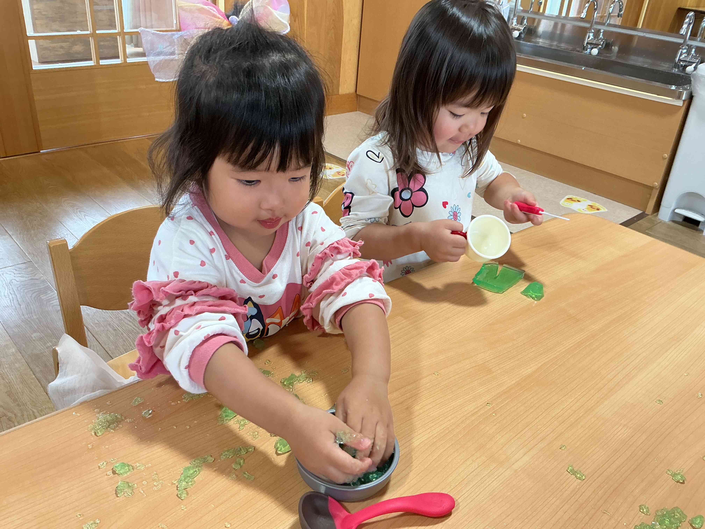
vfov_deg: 48.2
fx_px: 591
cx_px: 352
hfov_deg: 61.7
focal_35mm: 29
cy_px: 264
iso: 64
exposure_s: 1/60
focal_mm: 3
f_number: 1.8
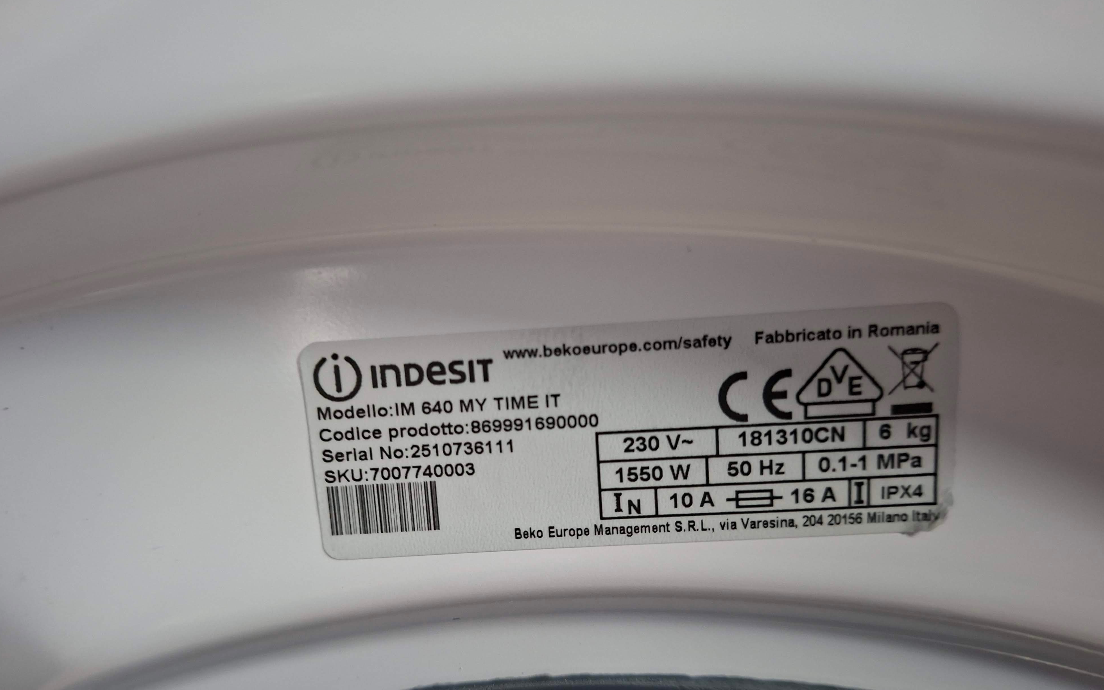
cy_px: 408
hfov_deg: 72.5
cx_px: 550
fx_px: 752
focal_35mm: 25
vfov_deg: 49.0
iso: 500
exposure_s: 1/25
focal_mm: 5.54
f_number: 1.8
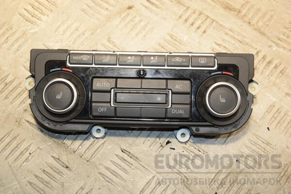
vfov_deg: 17.5
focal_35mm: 78
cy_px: 97
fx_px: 630
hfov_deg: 26.0
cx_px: 146
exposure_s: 1/200
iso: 800
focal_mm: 52
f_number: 6.3
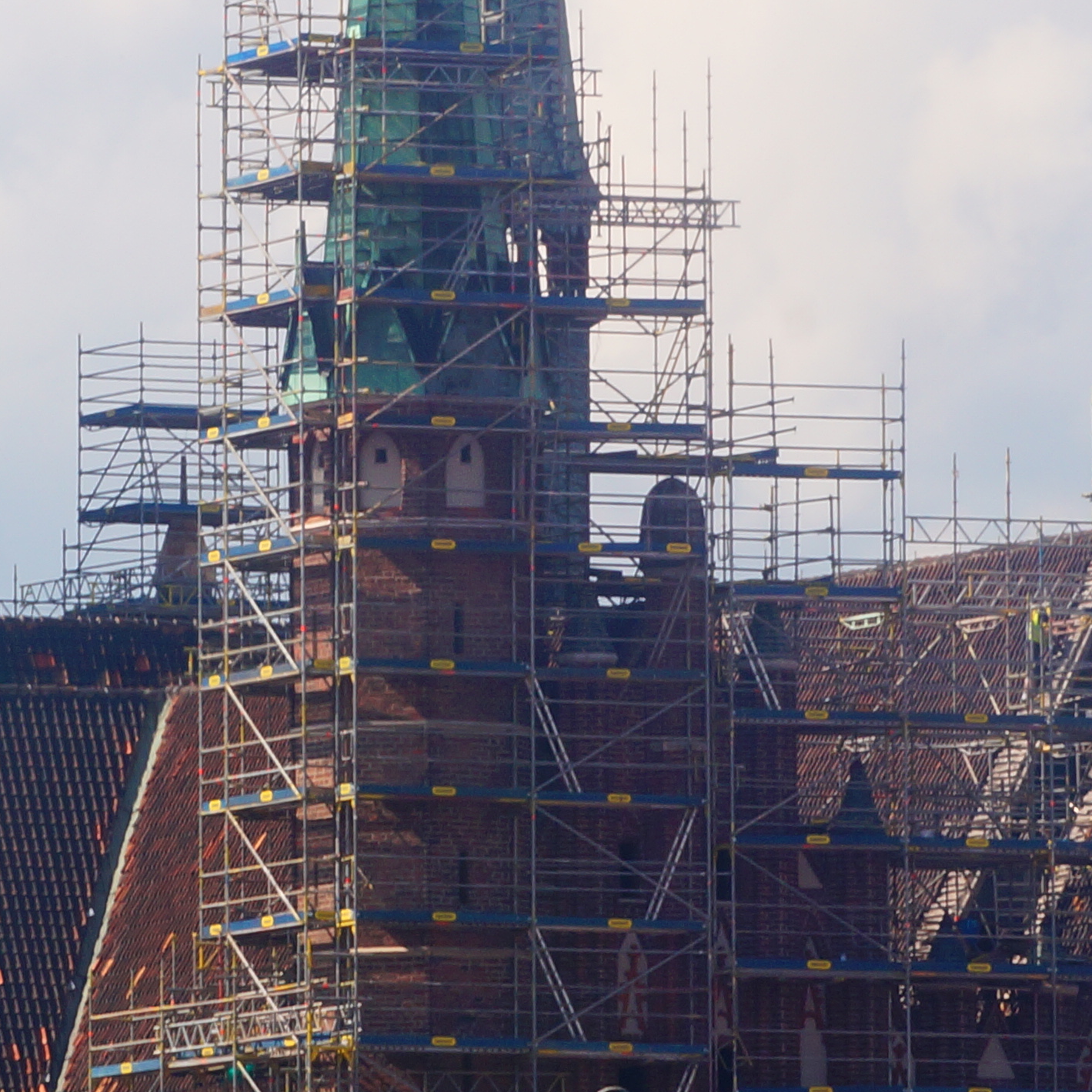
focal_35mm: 588
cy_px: 134
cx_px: 272
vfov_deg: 3.0
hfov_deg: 3.0
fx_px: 20986
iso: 100
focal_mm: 120
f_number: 16
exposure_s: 1/30
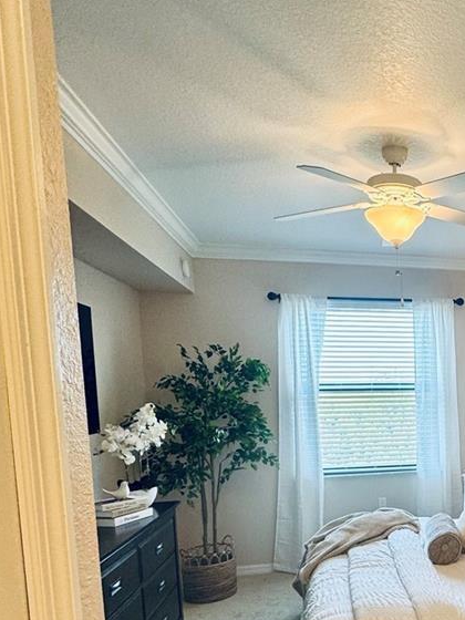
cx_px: 477
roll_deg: +0.7
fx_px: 537
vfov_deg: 57.7
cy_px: 444
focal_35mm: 30
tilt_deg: -5.3
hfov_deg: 40.3
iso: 100
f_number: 2.2
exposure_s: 1/120
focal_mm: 2.22
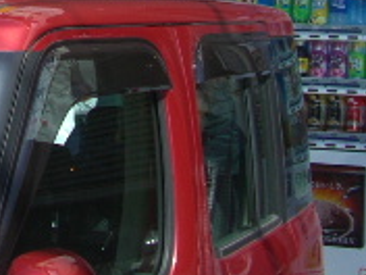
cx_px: -162
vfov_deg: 10.3
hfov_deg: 13.6
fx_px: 1459
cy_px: -162
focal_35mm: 138
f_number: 5.6
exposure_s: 1/160
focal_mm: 7.9
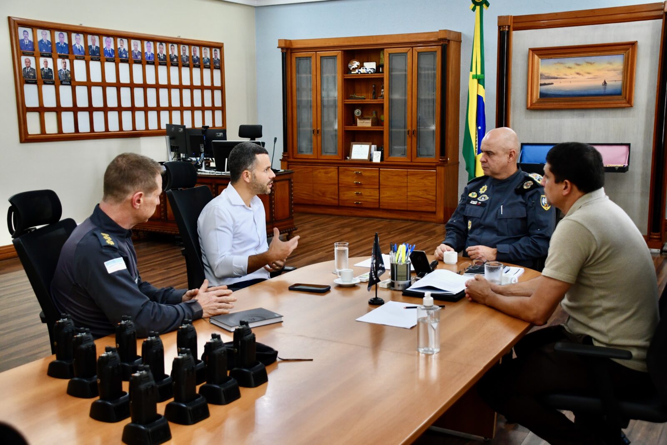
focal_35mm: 42
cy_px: 222
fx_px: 778
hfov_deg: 46.4
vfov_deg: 31.9
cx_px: 334
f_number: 4
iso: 1600
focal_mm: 28
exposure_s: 1/125
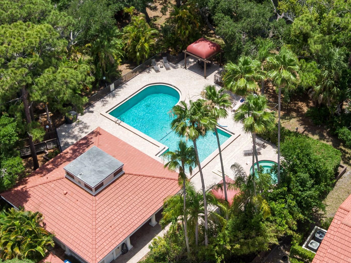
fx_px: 568
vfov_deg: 26.1
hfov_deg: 34.3
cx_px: 190
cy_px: 111
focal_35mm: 56
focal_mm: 8.6
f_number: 3.8
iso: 100
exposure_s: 1/640
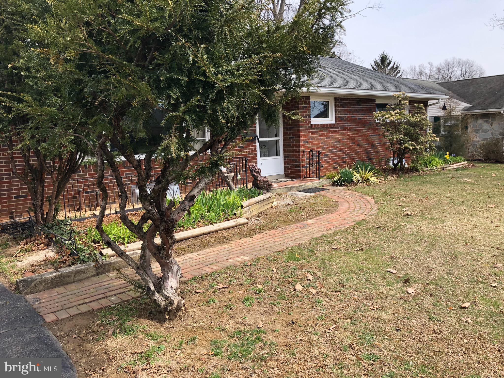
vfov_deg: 49.7
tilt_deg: -7.0
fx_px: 408
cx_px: 252
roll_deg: +2.2
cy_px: 189
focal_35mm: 28
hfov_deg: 63.4
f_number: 1.8
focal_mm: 4
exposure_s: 1/800
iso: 20
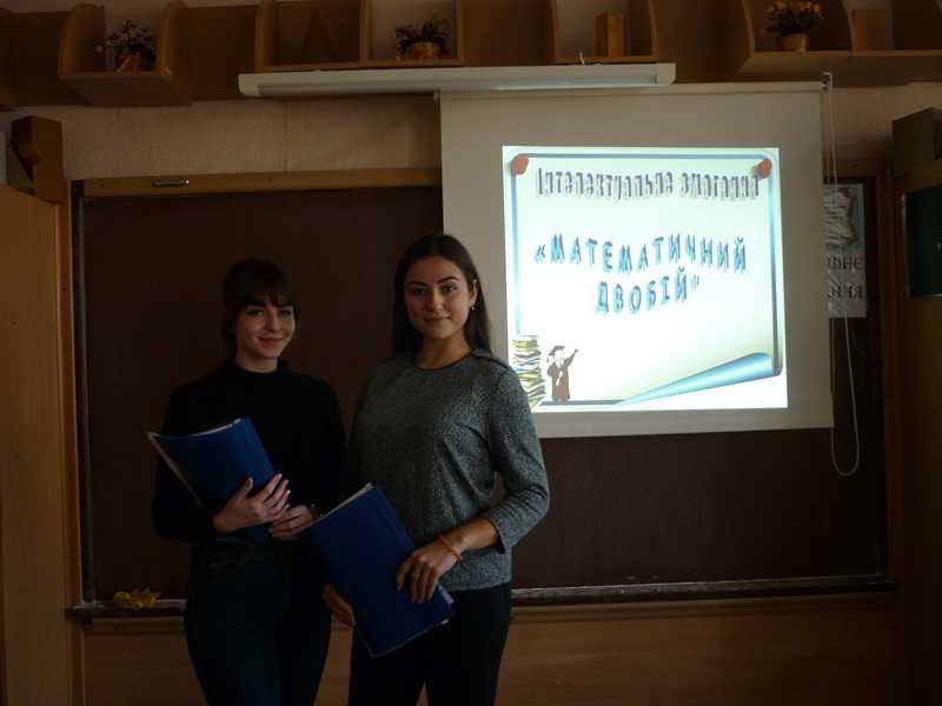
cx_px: 471
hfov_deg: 55.4
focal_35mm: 33
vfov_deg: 42.9
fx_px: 898
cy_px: 353
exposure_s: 1/30
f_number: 2.8
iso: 100
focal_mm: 5.5
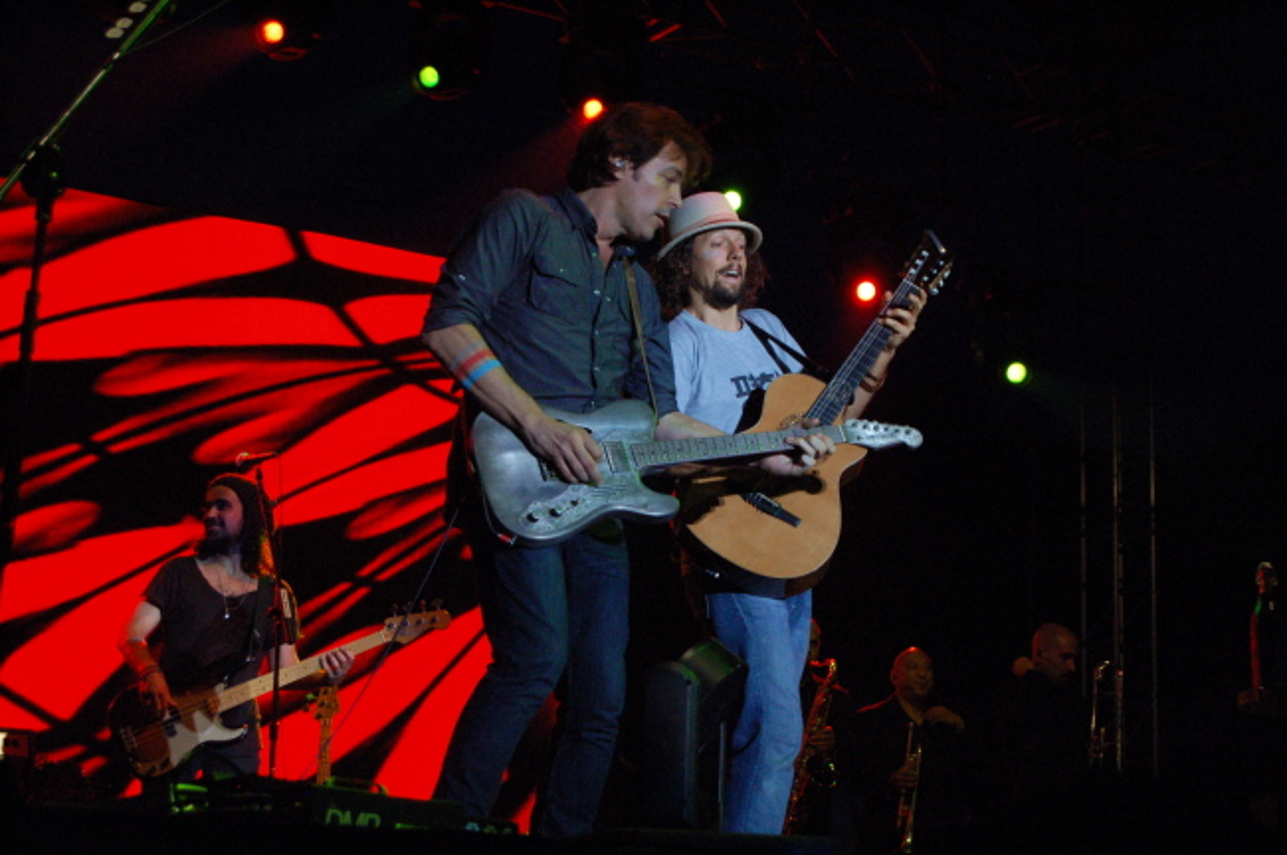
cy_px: 428
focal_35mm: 82
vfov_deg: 16.5
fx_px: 2946
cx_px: 644
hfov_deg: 24.6
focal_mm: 55
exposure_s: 1/200
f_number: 5.6
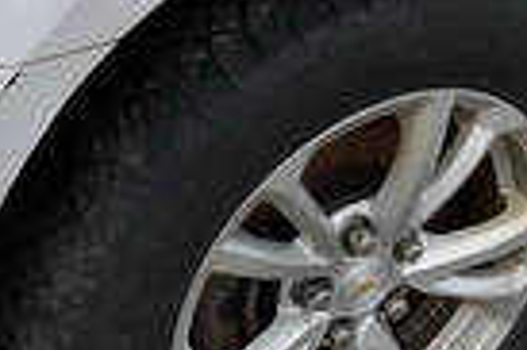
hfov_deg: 23.1
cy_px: 19
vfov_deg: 15.3
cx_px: 181
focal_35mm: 88
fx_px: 1287
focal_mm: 3
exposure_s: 1/2141
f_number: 1.8
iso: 25
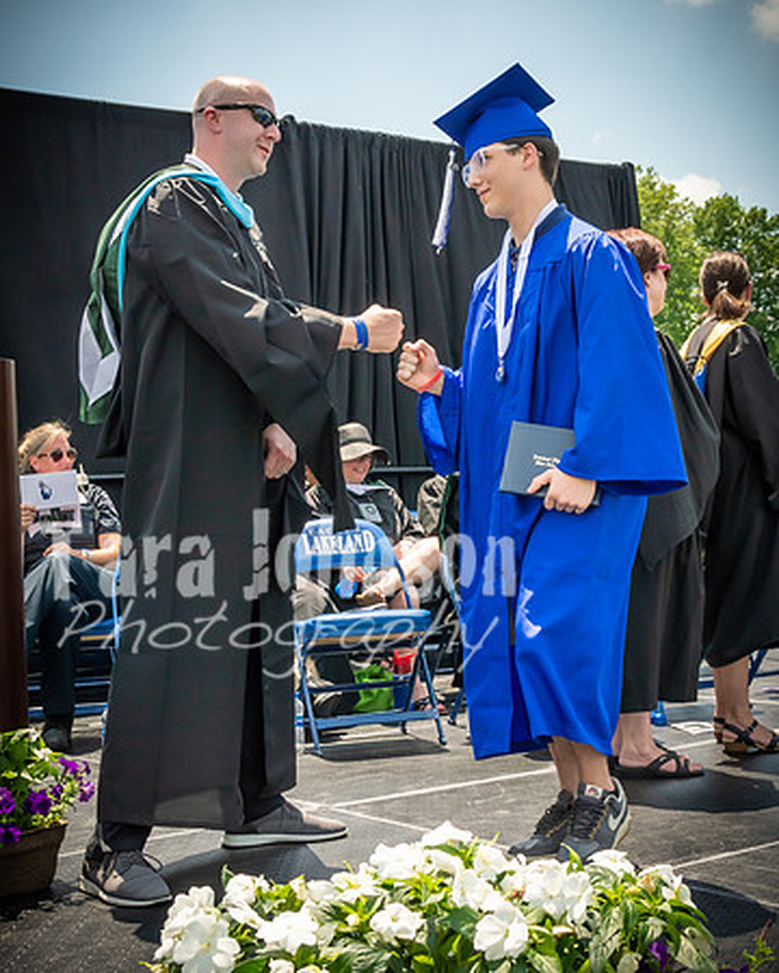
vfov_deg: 34.9
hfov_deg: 28.1
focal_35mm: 54
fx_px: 1549
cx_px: 481
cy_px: 469
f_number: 7.1
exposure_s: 1/800
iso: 200
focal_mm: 24
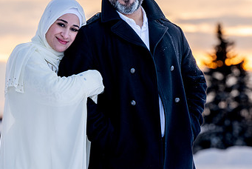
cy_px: 66
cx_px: 142
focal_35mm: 272
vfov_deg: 5.1
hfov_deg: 7.6
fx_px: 1906
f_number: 5.6
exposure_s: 1/125
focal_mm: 160
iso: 100
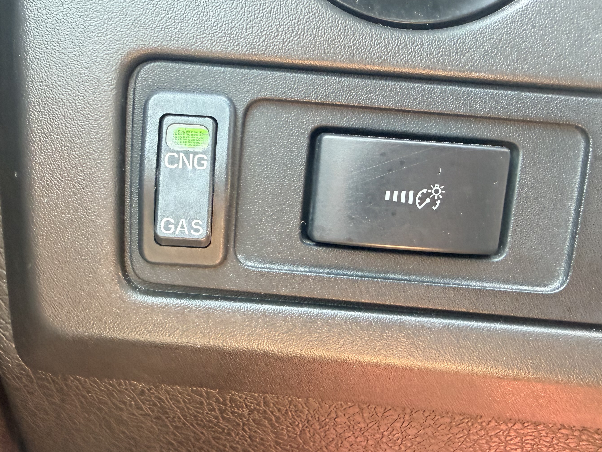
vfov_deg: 39.7
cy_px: 228
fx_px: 626
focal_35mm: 36
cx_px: 276
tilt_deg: -24.5
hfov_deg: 51.3
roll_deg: -5.2
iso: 320
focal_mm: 2.22
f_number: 2.2
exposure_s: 1/121
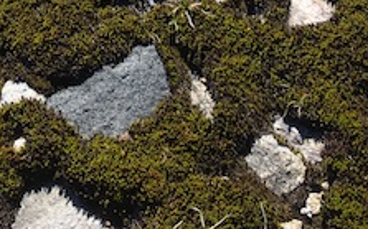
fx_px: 922
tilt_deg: -34.5
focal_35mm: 92
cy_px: -296
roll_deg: -0.1
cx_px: 69
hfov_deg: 22.2
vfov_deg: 11.9
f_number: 2.2
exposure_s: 1/1026
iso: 25
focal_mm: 4.15
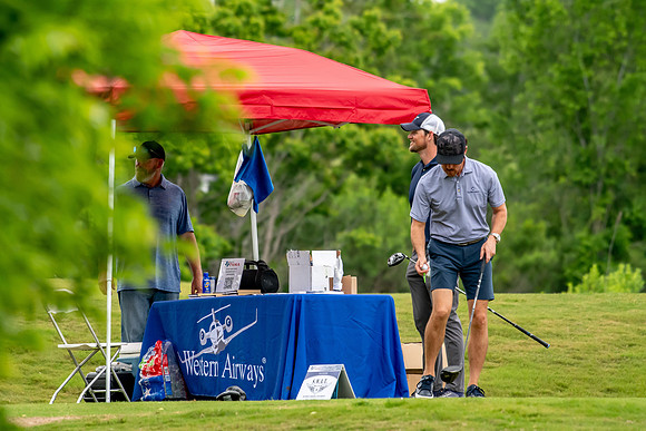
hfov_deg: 3.7
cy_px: 216
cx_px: 323
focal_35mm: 555
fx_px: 9961
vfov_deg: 2.5
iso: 1250
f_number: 5.6
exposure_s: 1/2000
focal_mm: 370
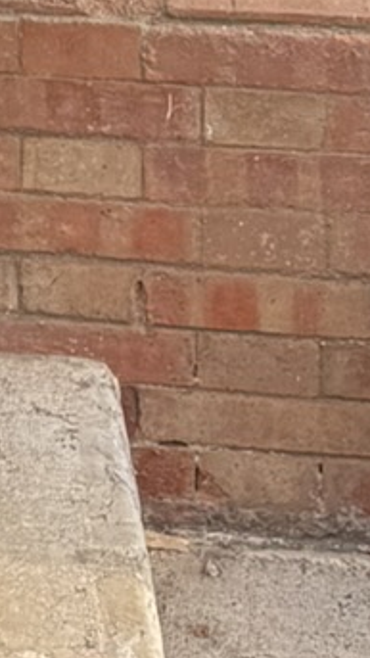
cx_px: -621
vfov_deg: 11.2
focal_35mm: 156
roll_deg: -1.2
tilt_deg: -4.3
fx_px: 2720
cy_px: -990
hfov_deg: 7.2
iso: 80
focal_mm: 6.76
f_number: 1.78
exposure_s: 1/510
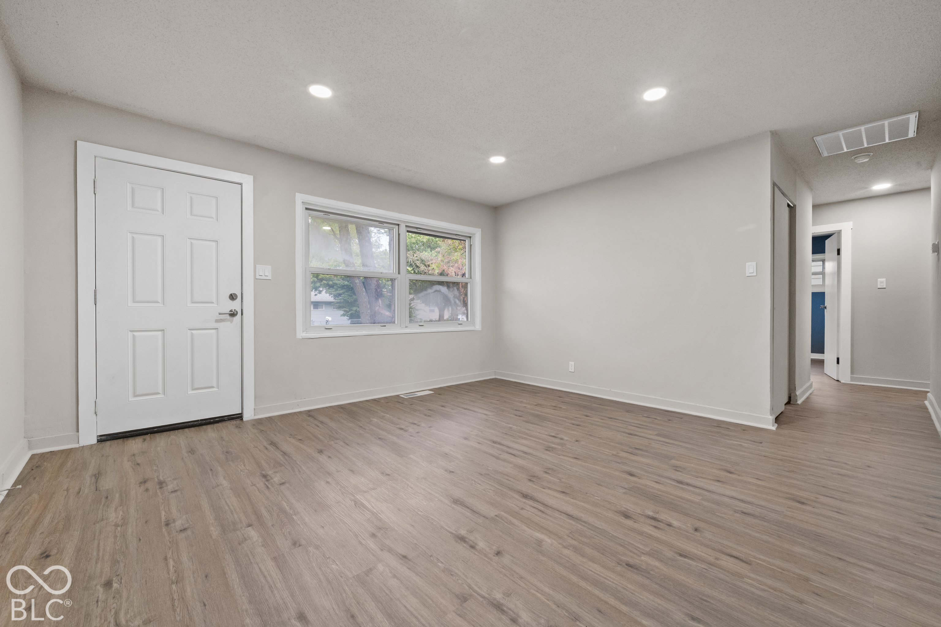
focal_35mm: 15
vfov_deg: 77.3
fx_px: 392
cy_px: 314
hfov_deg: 100.4
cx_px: 470
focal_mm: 15
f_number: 10
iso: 5000
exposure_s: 1/15
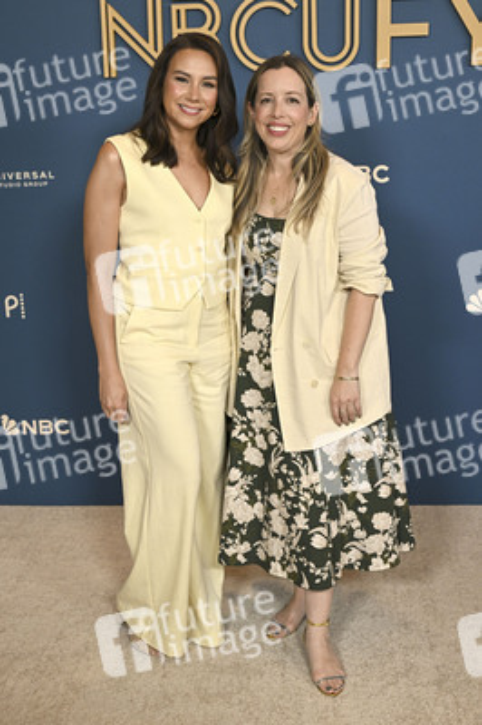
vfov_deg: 41.1
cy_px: 362
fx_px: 966
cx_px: 241
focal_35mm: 48
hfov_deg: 28.0
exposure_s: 1/320
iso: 2000
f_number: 5.6
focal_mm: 48
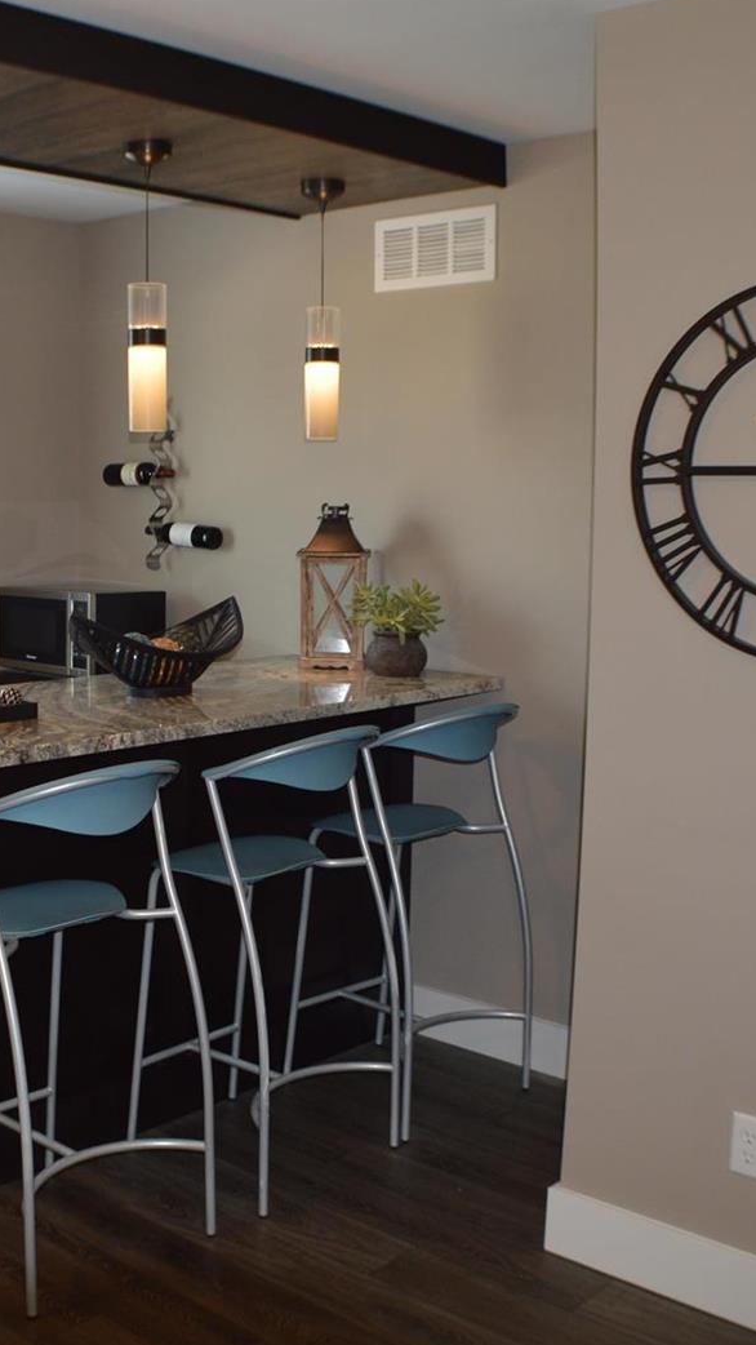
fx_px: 1889
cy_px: 677
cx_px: 141
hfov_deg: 22.3
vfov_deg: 39.2
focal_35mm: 53
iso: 400
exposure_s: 1/100
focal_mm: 22
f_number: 4
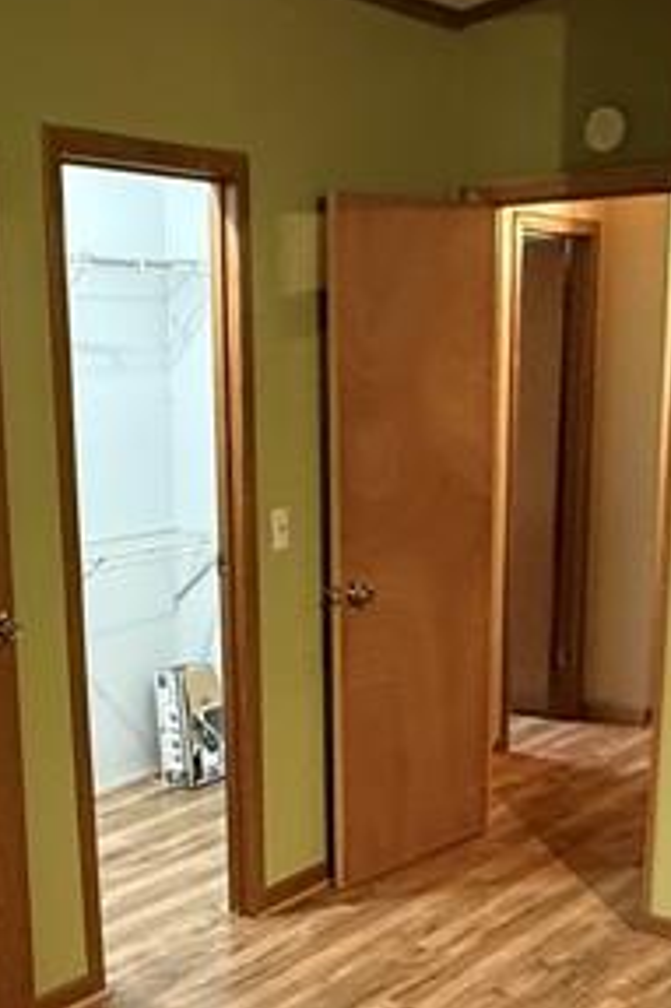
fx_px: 1455
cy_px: 731
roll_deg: +1.4
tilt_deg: -11.6
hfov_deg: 25.9
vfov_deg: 37.5
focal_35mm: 52
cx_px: 239
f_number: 2.2
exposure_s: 1/60
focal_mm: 2.22
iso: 640
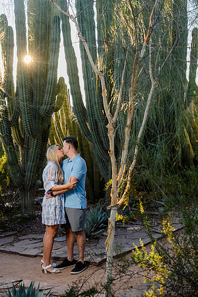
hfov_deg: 22.3
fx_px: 503
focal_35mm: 61
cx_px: 99
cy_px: 148
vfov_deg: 32.9
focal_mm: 61
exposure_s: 1/125
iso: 160
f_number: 5.6
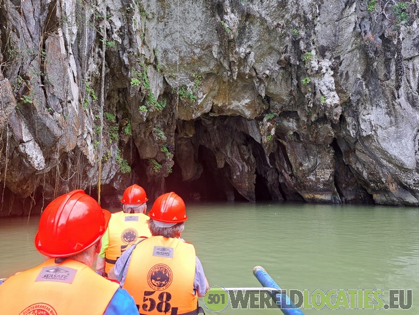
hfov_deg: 71.6
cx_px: 210
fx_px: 291
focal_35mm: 24
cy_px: 158
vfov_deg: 56.8
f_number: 1.8
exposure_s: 1/148
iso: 50
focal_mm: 5.23
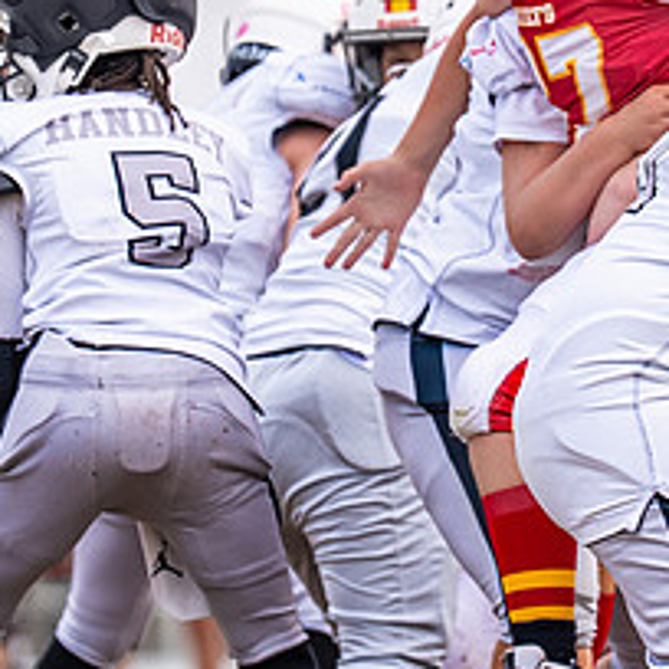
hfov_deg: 2.0
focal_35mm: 881
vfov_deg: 2.0
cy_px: 255
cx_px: 499
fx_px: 19263
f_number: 2.8
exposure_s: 1/1600
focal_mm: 178
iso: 160
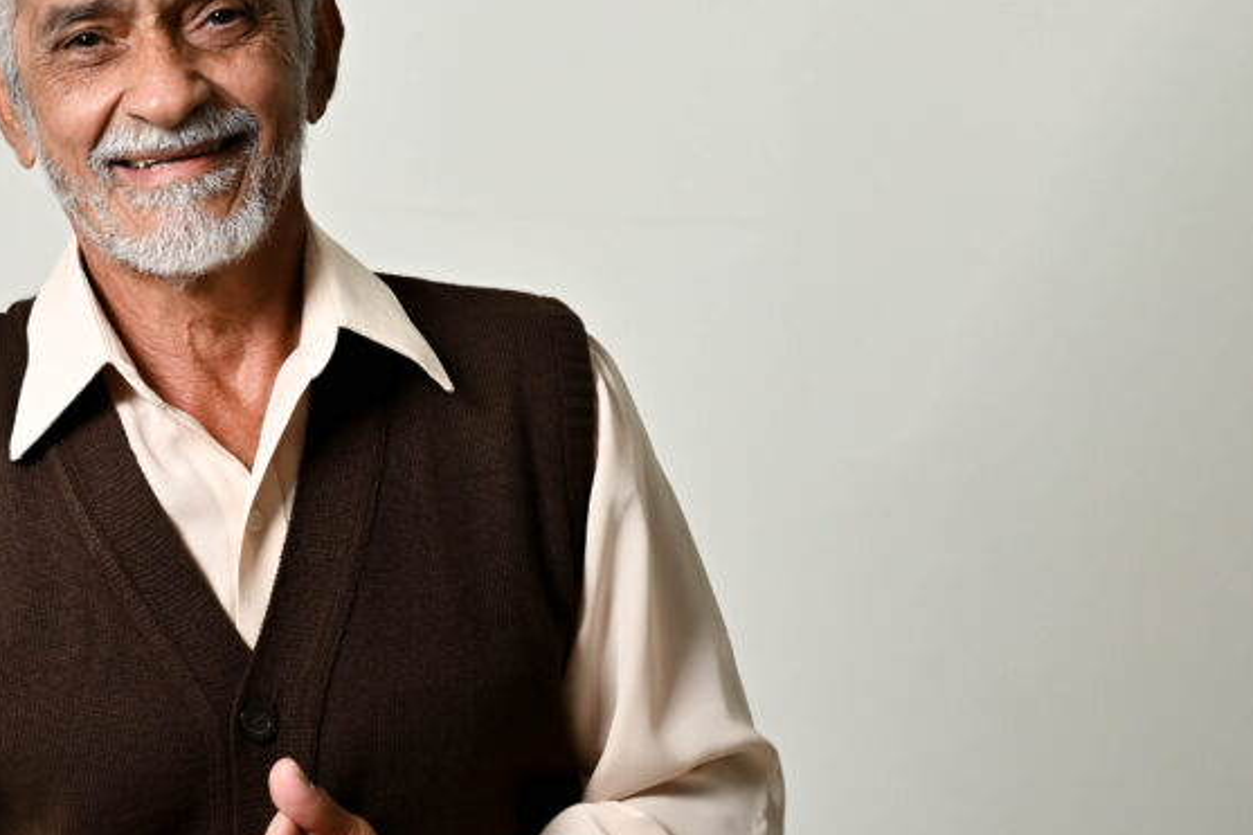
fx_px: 3201
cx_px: 171
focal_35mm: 92
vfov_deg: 14.8
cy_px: 477
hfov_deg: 21.7
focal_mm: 50
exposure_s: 1/200
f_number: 4
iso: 125
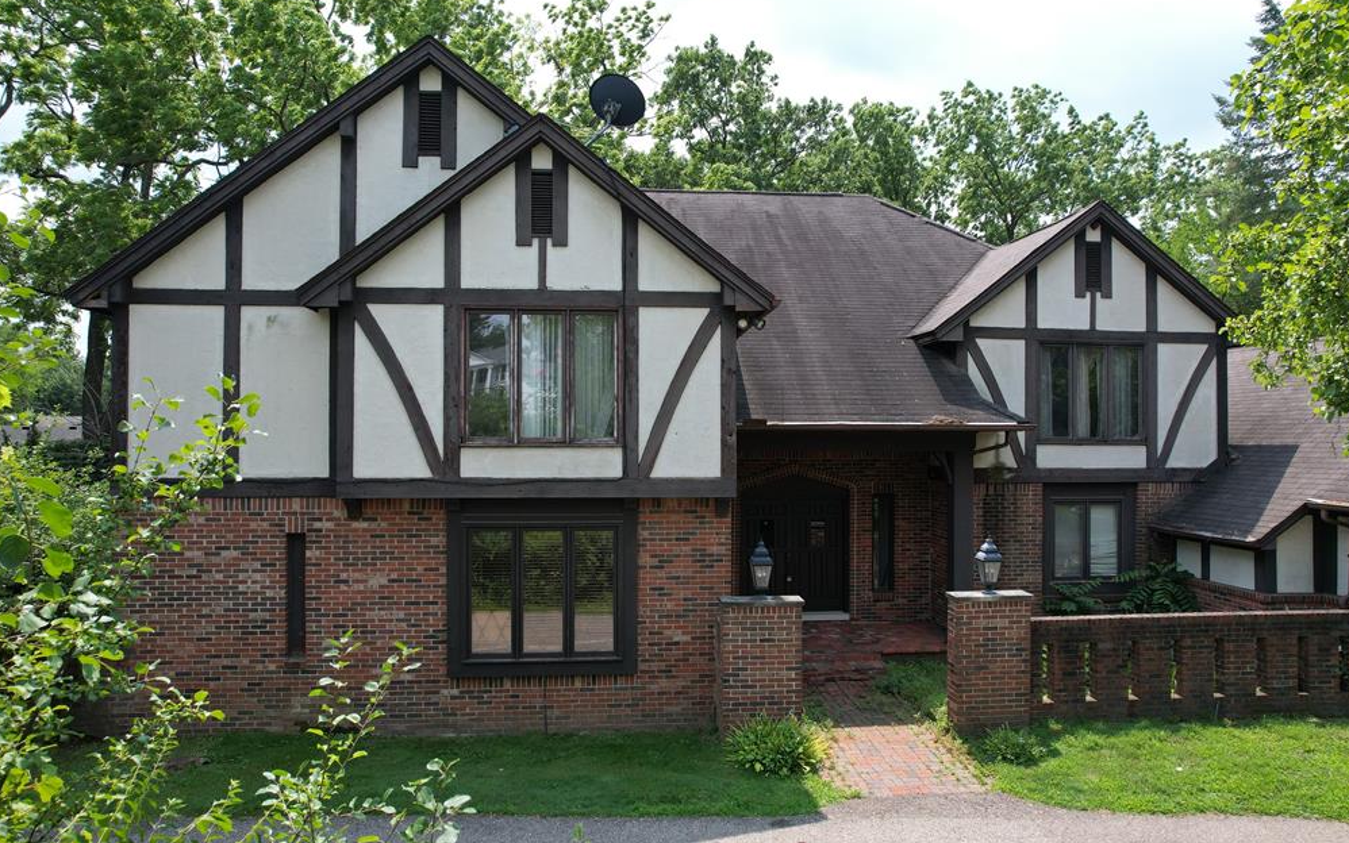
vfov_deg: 53.0
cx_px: 677
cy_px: 419
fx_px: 846
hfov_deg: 77.2
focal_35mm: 23
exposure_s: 1/1000
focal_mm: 8.38
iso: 100
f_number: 2.8
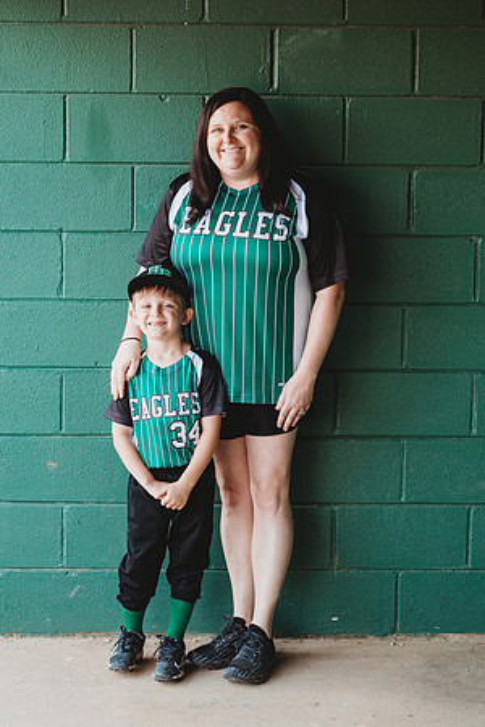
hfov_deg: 16.1
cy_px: 364
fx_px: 1718
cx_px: 242
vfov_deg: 23.9
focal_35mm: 85
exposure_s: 1/250
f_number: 2.8
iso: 320
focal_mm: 85
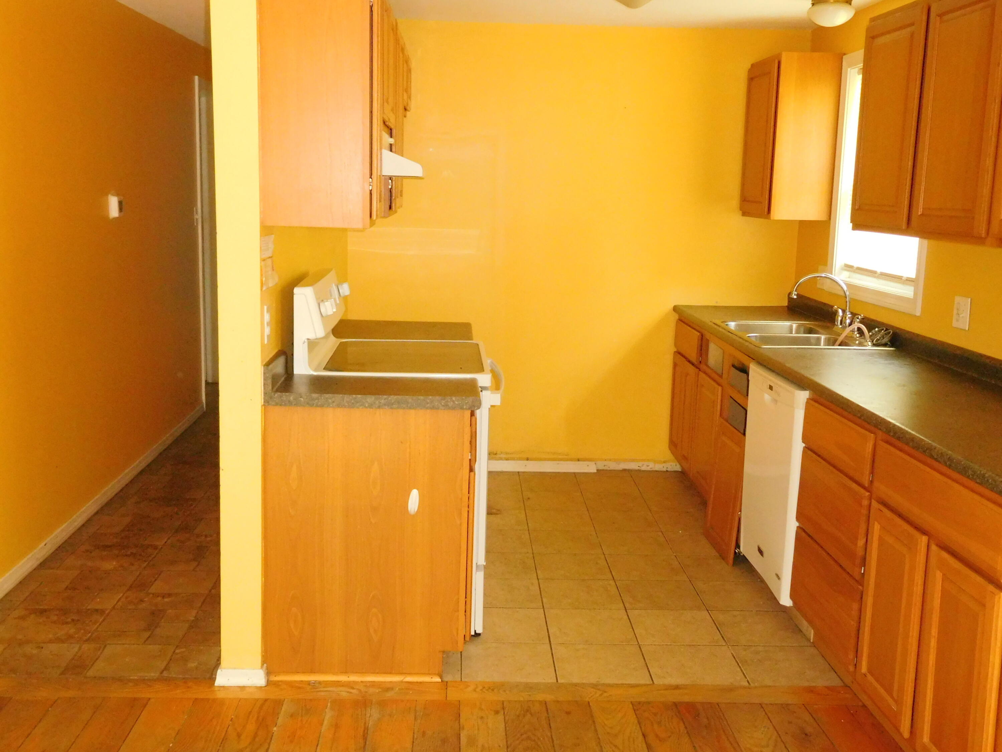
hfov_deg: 56.8
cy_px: 376
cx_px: 501
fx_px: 926
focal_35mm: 32
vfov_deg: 44.2
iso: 800
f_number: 3.6
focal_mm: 5.7
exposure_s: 1/30
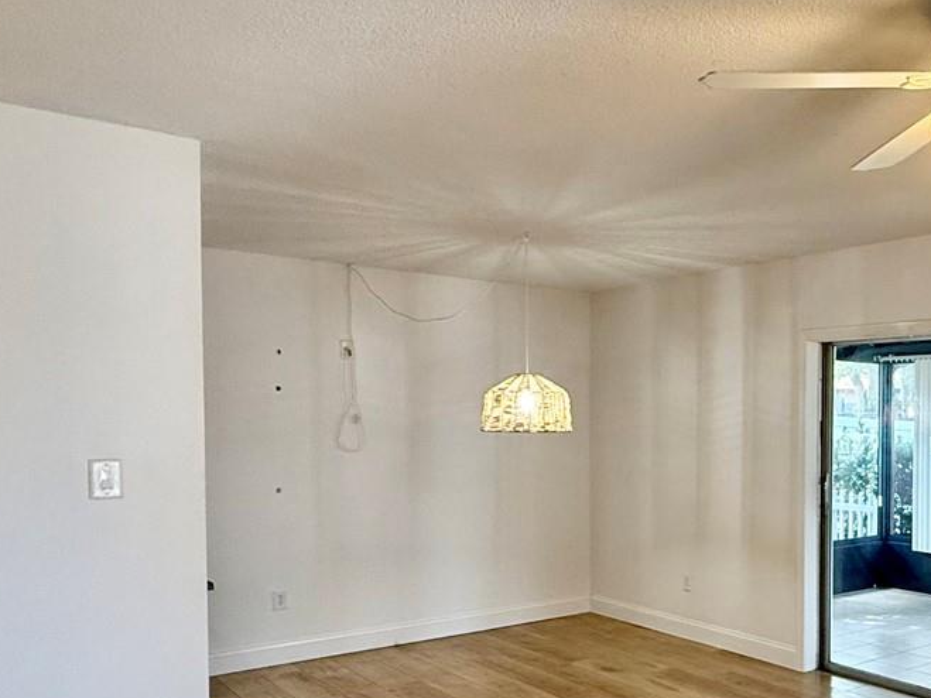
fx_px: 914
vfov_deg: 41.3
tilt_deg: -0.8
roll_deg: -0.3
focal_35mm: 34
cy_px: 459
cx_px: 883
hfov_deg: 47.0
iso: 250
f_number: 2.2
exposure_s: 1/120
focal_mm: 2.22
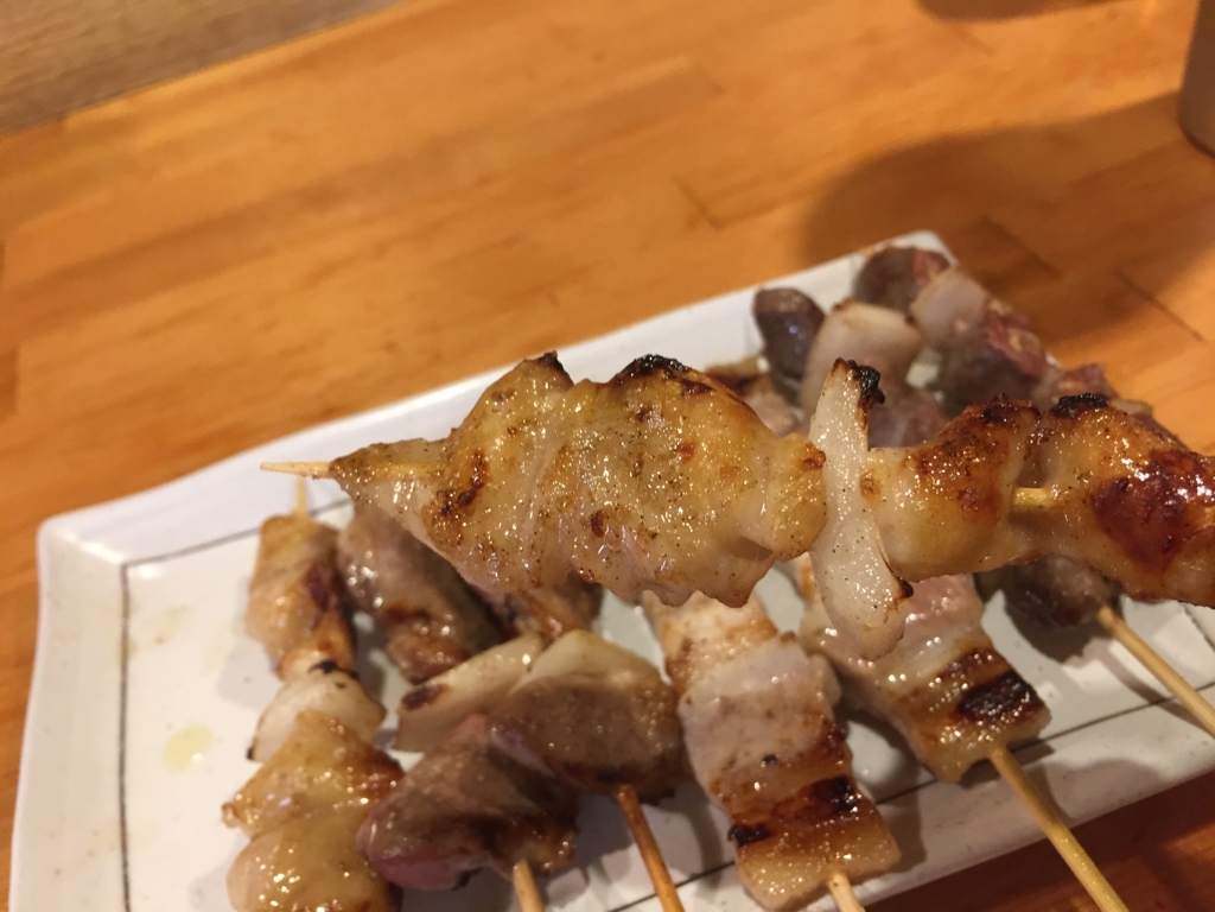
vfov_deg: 48.2
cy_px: 456
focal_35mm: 29
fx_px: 1018
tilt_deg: -45.8
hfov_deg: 61.7
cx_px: 608
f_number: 2.2
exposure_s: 1/30
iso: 100
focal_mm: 4.15
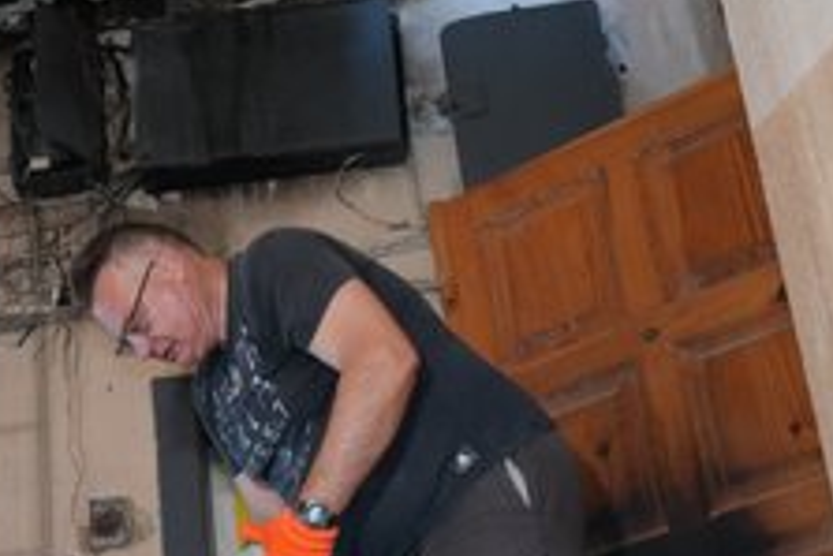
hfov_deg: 22.8
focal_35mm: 88
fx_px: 2037
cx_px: 161
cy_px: 412
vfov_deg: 15.5
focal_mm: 49
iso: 5000
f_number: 2.8
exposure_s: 1/50
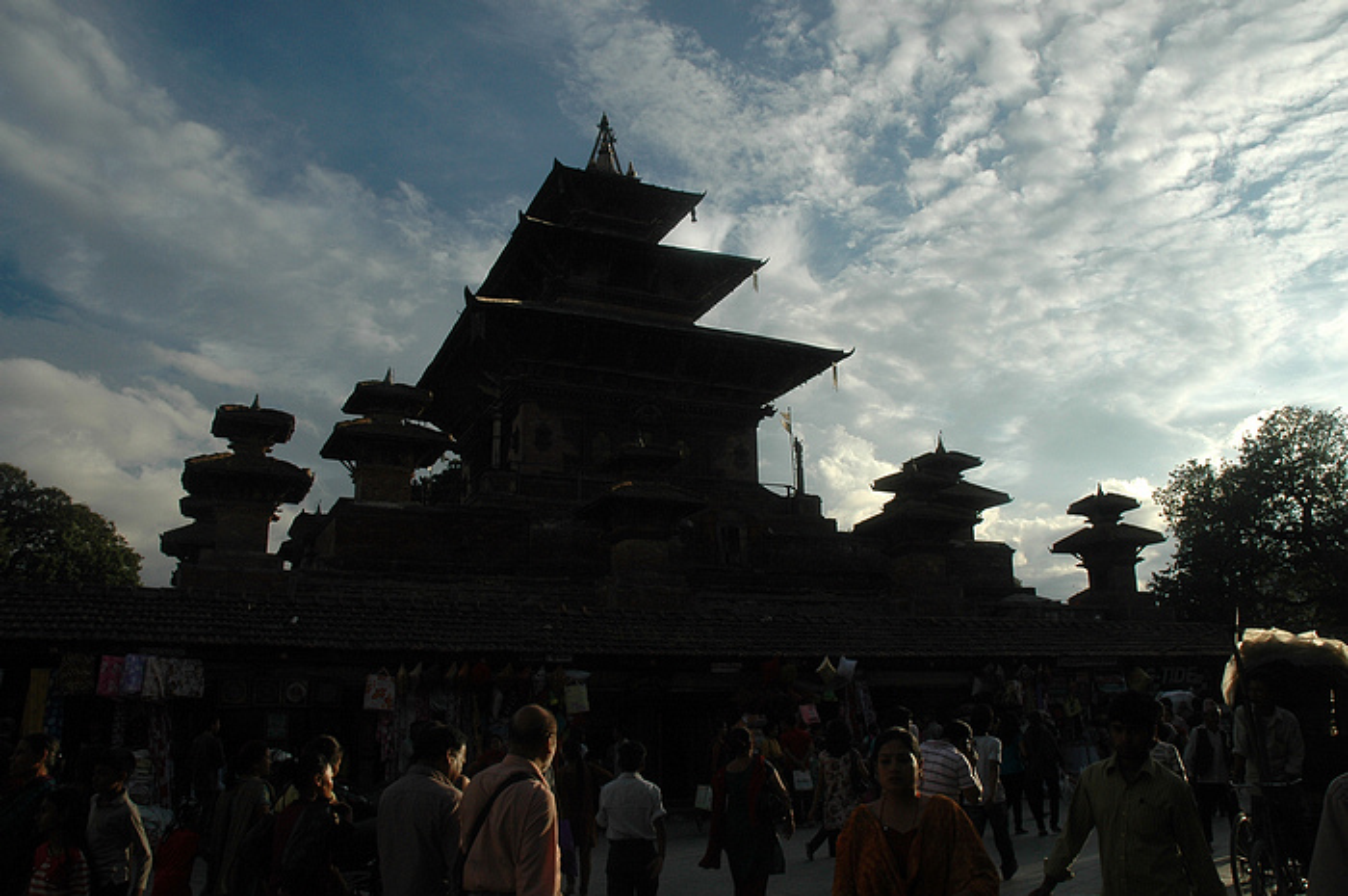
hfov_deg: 67.4
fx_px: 1010
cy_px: 448
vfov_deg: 47.8
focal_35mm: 27
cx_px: 674
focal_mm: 18
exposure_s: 1/200
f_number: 16
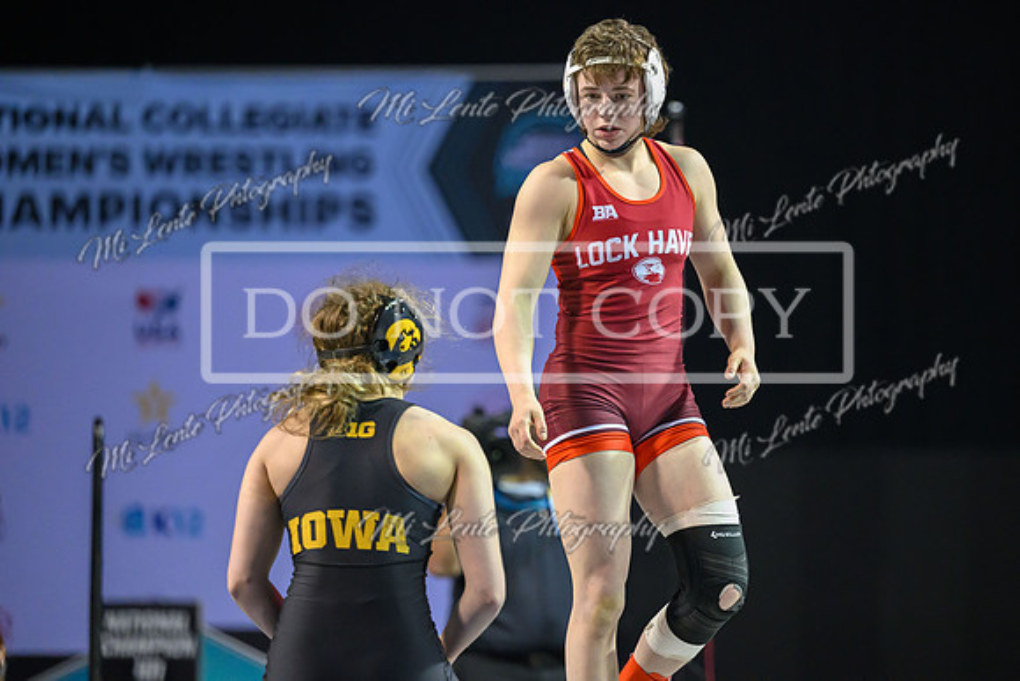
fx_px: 5232
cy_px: 275
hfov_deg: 11.1
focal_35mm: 185
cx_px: 608
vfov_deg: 7.4
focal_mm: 155
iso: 5000
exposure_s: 1/800
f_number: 2.8
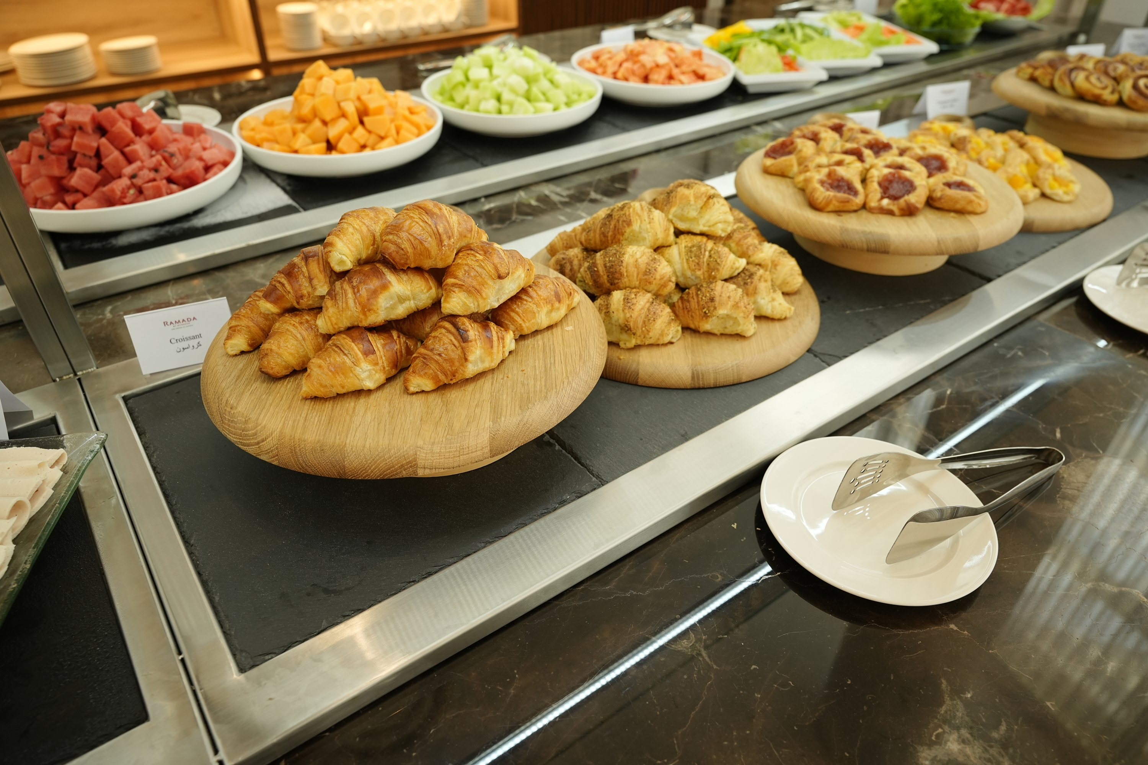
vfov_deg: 53.1
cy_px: 382
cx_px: 574
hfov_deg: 73.7
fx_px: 765
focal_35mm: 24
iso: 640
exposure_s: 1/125
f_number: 4.5
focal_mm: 24
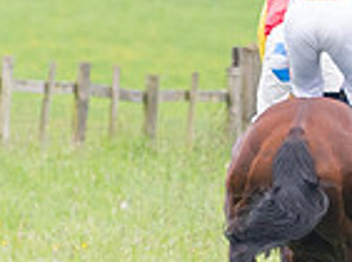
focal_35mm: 1899
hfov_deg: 1.0
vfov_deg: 0.8
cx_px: 955
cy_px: 154
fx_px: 19261
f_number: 4
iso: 400
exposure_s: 1/1000
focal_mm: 200
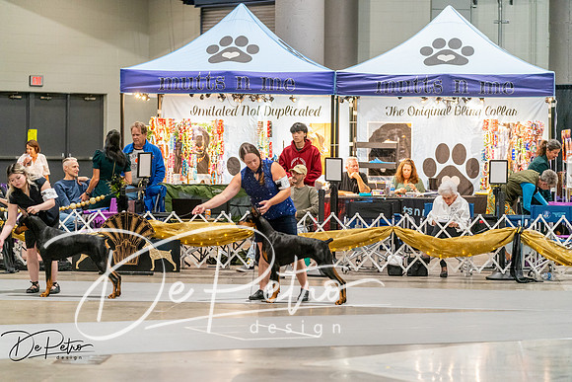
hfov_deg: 15.8
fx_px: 2066
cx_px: 286
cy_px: 191
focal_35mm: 130
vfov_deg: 10.6
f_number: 2.8
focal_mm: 130
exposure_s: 1/250
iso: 4000
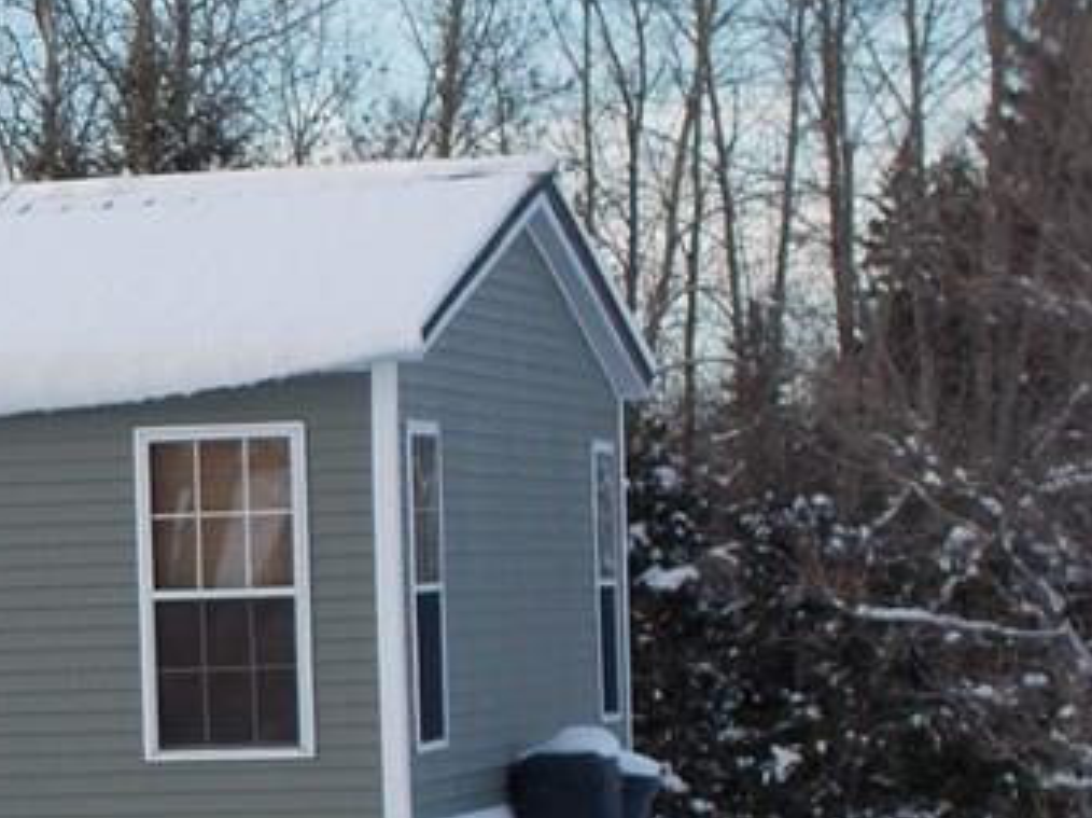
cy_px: 689
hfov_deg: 9.6
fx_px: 6305
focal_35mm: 200
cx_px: -507
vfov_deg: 7.4
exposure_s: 1/100
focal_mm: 11.8
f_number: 5.3
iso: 80
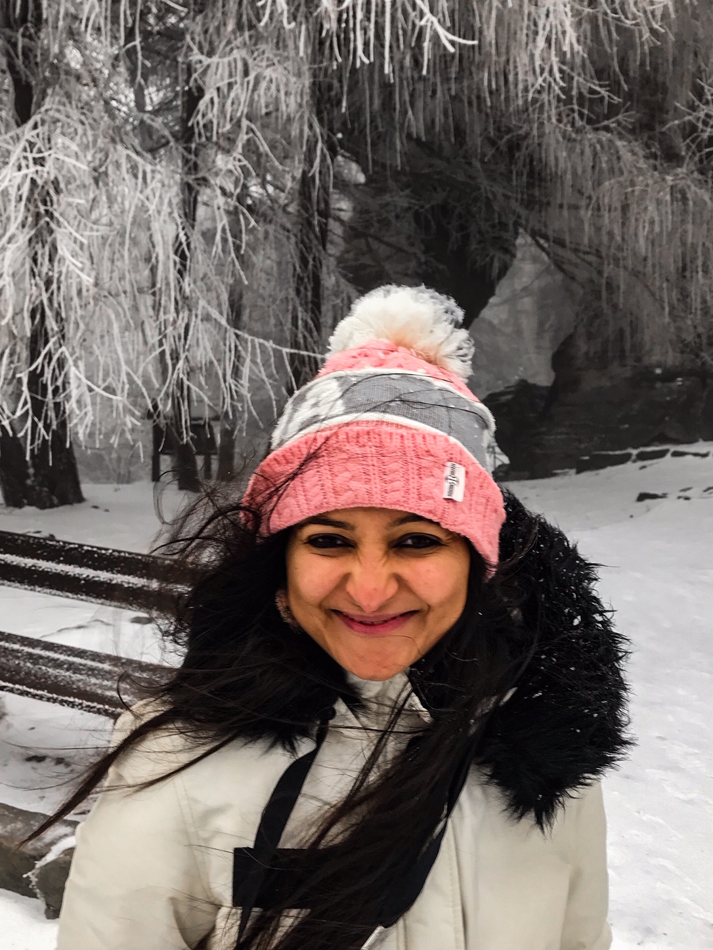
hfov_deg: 36.8
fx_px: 1071
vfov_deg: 47.8
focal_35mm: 39
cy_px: 531
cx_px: 397
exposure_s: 1/50
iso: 25
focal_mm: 3.99
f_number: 1.8
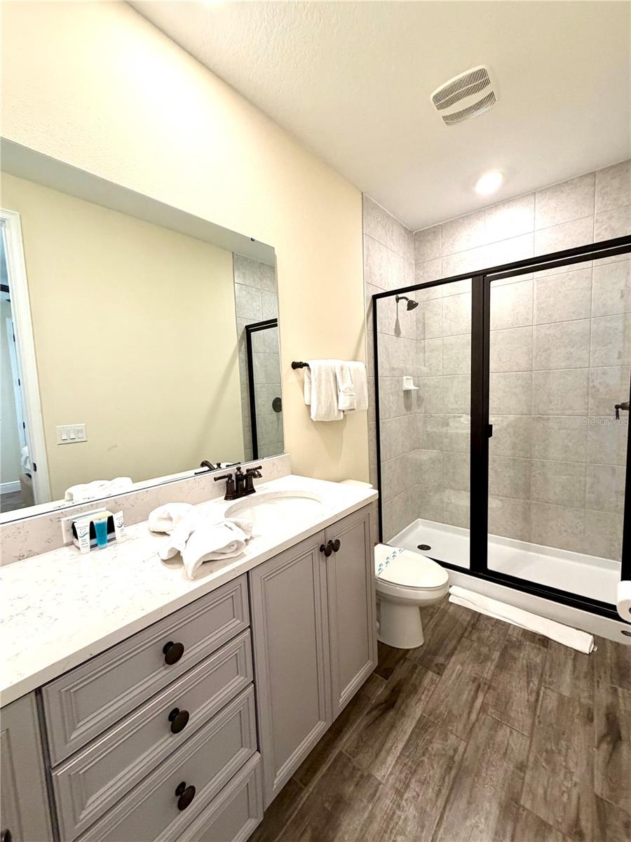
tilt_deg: -6.5
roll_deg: +2.9
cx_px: 316
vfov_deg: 102.1
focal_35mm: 14
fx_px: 340
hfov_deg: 85.7
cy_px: 421
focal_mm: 2.22
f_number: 2.2
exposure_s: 1/120
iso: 320
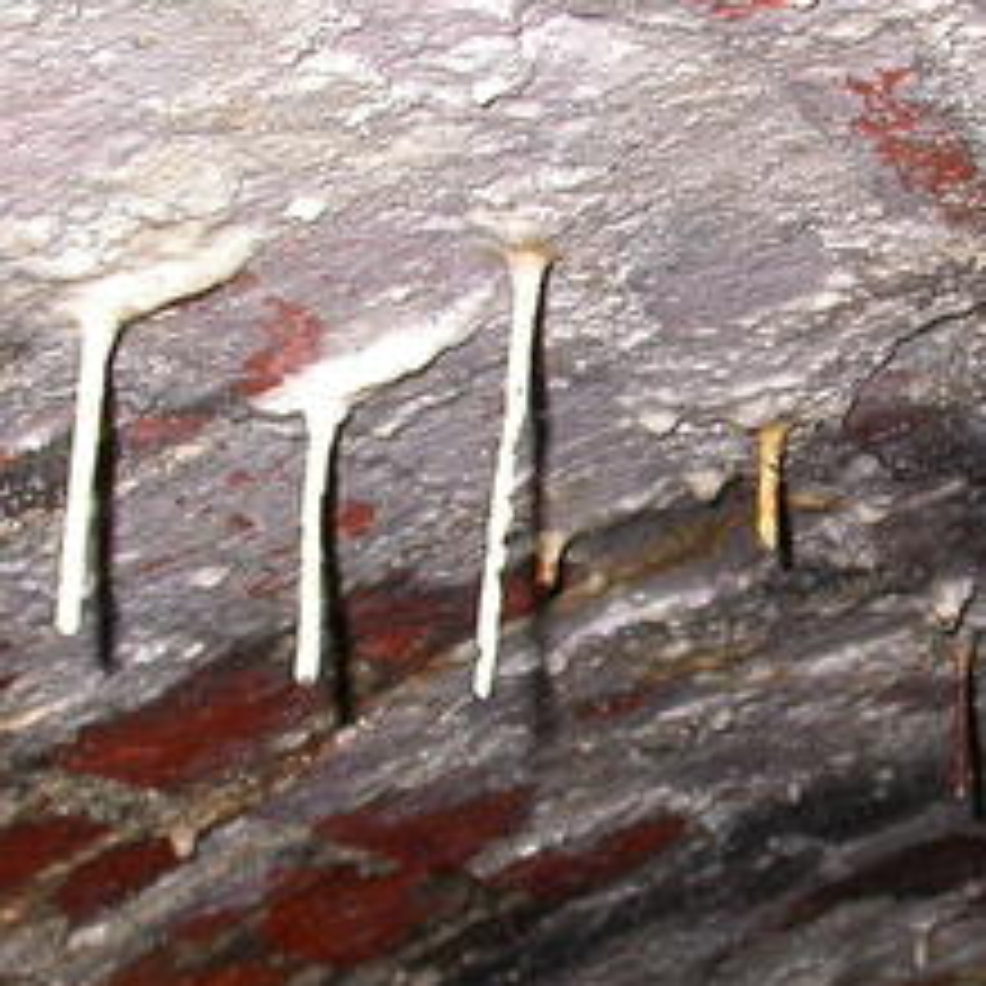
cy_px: 527
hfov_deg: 17.5
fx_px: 3158
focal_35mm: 98
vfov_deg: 17.7
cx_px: 860
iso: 100
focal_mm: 7.85
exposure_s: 1/60
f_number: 2.6
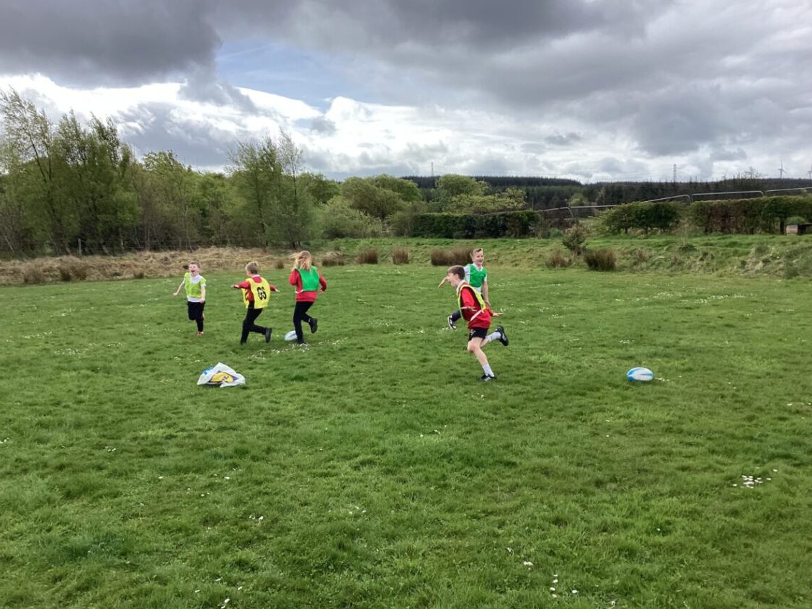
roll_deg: +5.3
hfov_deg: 55.3
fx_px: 774
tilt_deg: -9.3
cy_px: 295
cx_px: 382
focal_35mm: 33
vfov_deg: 42.9
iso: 25
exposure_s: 1/1597
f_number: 2.4
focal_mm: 3.3
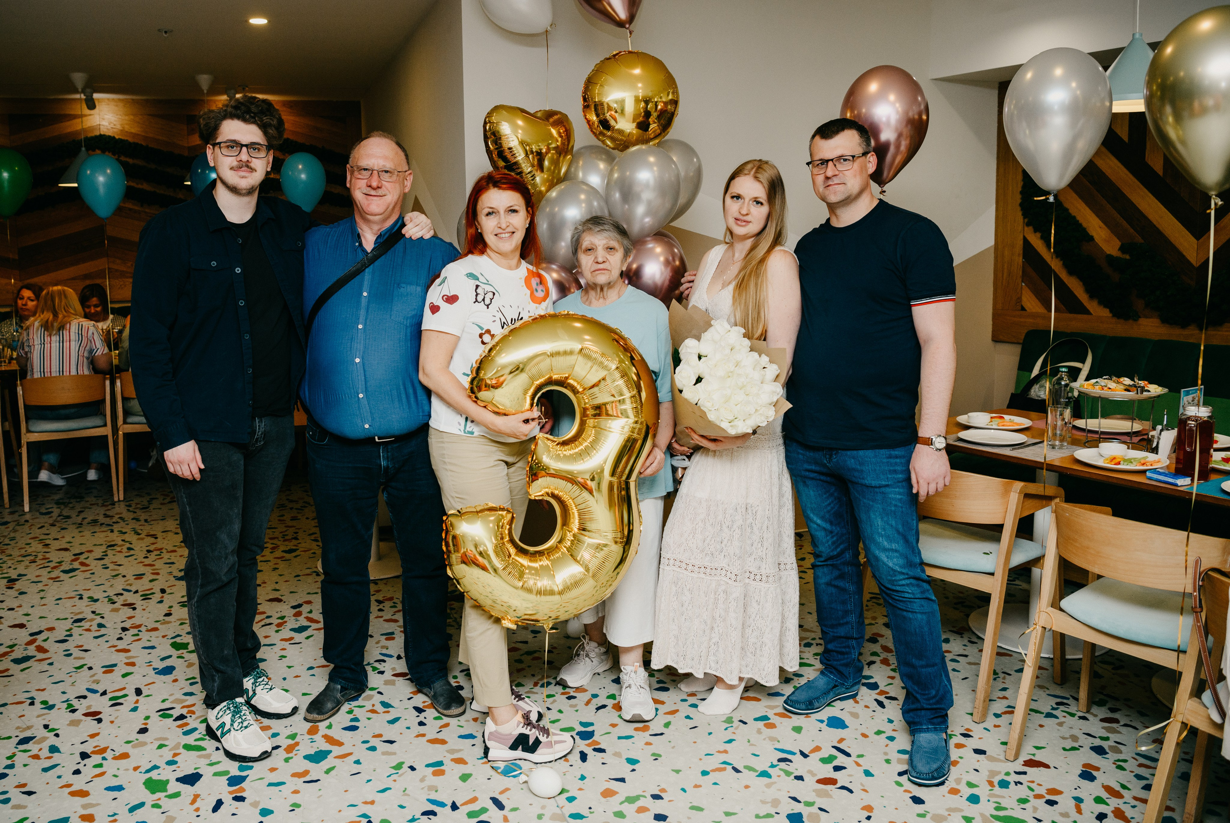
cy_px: 361
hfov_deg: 62.8
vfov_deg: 44.6
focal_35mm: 29
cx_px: 536
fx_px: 1002
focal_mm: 26
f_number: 3.5
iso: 250
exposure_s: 1/160
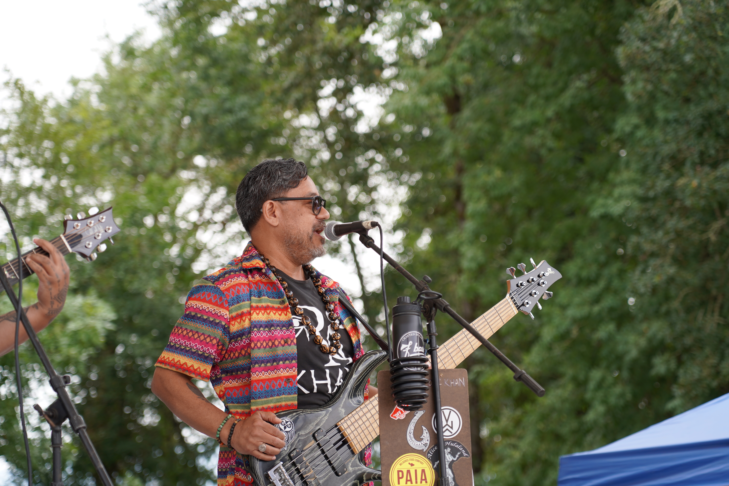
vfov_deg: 13.0
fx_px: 2126
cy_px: 243
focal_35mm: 105
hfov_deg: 19.5
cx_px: 364
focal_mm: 105
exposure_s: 1/160
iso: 100
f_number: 4
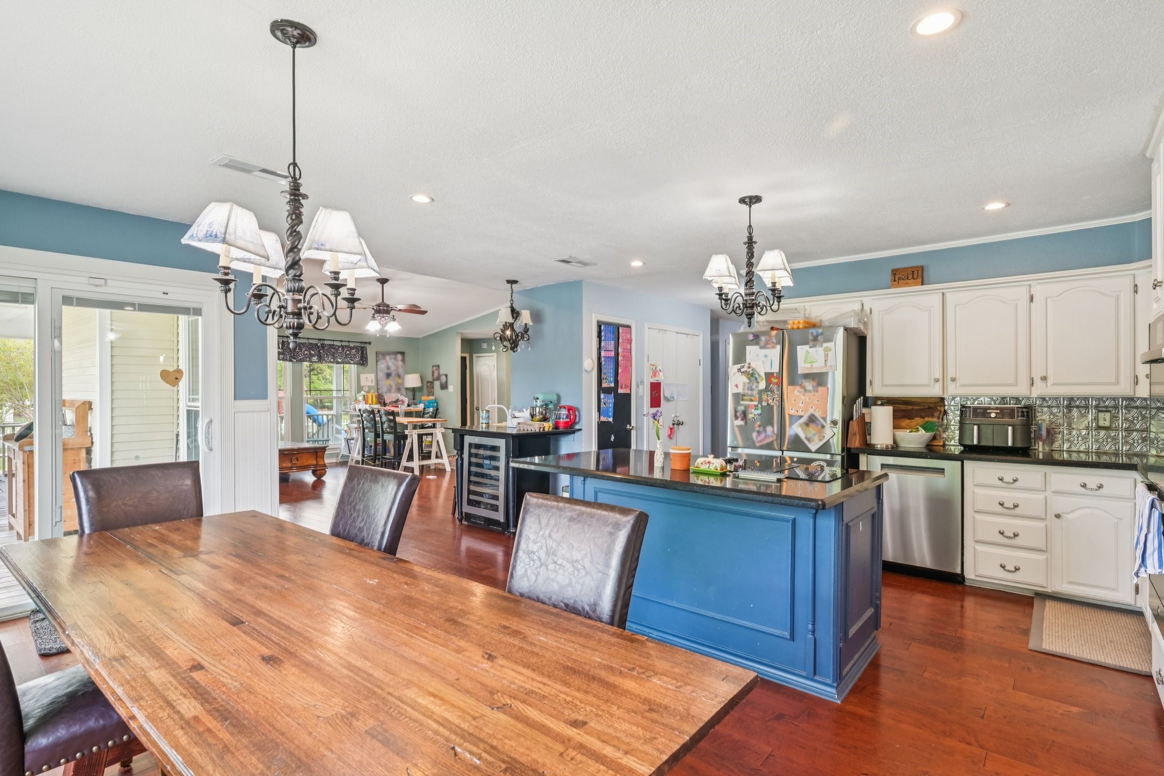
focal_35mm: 18
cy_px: 388
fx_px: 566
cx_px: 582
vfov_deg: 68.9
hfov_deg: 91.6
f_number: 8
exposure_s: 1/10
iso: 400
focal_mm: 17.5
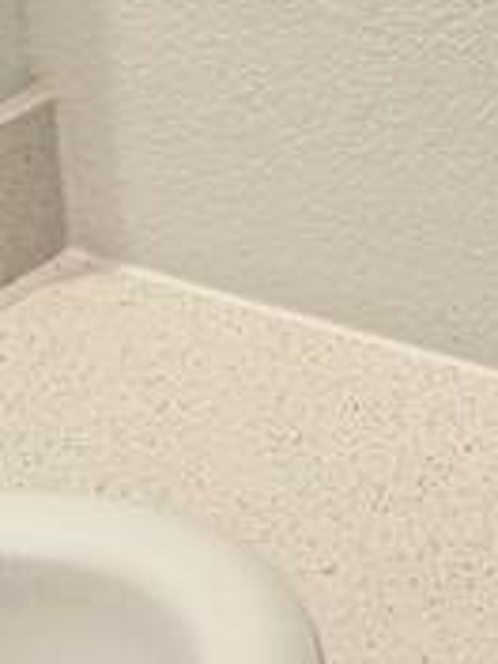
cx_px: 875
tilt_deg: -11.4
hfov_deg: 9.4
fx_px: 2896
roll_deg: +1.8
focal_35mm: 151
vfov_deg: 12.0
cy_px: -540
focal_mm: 5.7
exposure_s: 1/120
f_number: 1.5
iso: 64
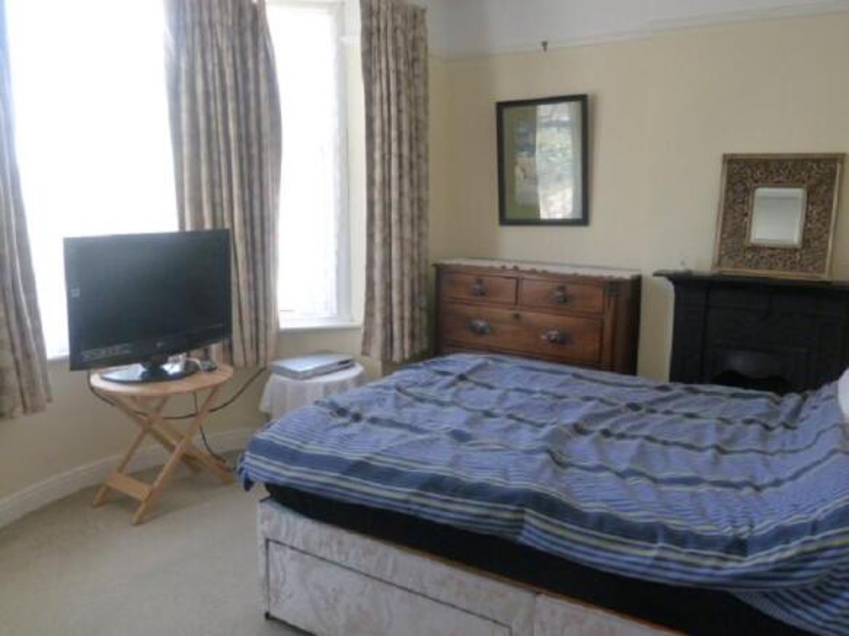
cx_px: 424
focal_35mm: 29
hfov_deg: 61.7
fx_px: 711
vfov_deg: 48.2
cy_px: 318
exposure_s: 1/30
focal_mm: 4.7
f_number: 3.4
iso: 320
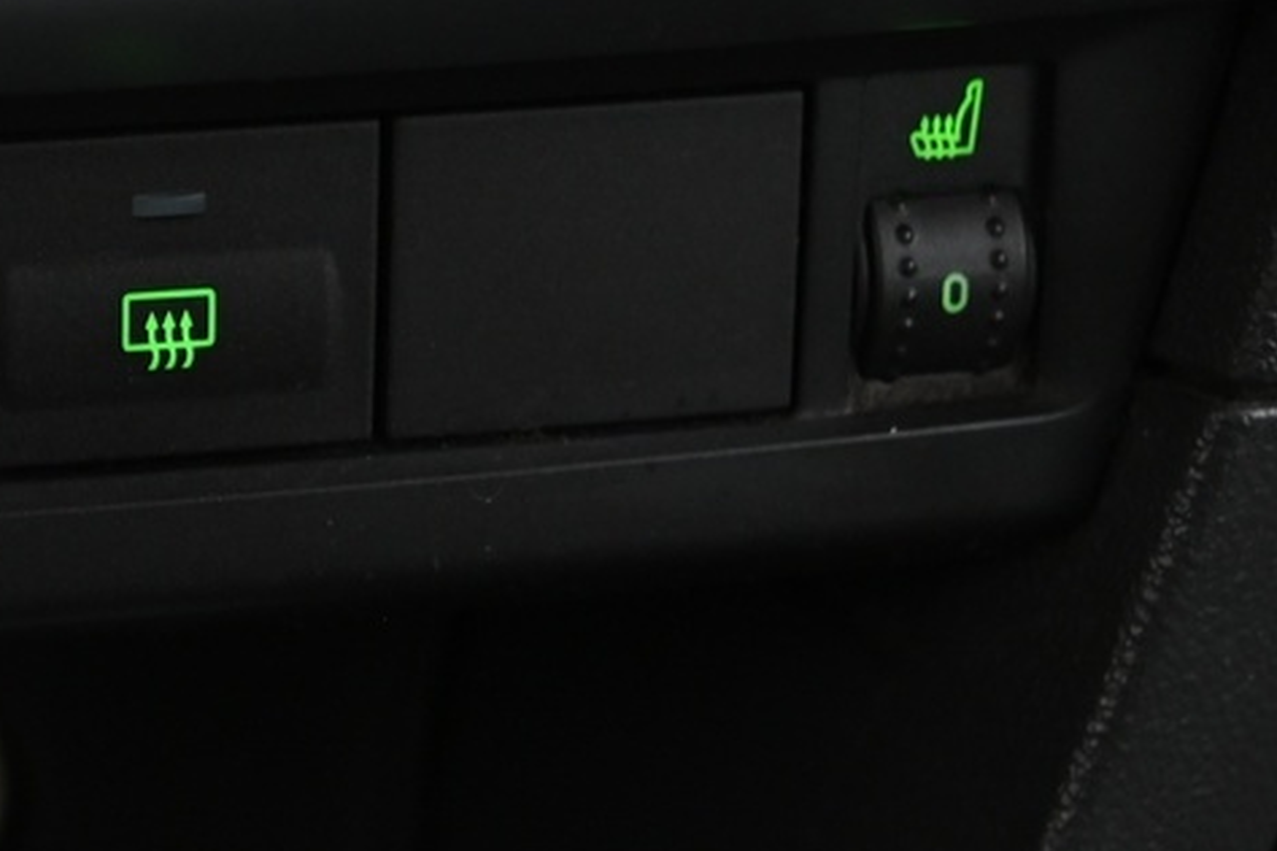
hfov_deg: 13.3
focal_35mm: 151
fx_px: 5354
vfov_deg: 9.1
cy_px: 189
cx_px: -224
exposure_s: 1/13
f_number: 4
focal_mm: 44
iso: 2000
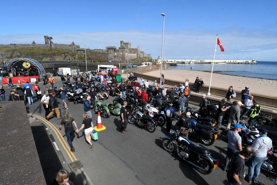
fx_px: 138
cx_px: 138
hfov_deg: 90.0
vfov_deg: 67.4
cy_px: 92
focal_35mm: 18
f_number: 16
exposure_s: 1/1000
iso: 1600
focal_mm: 12
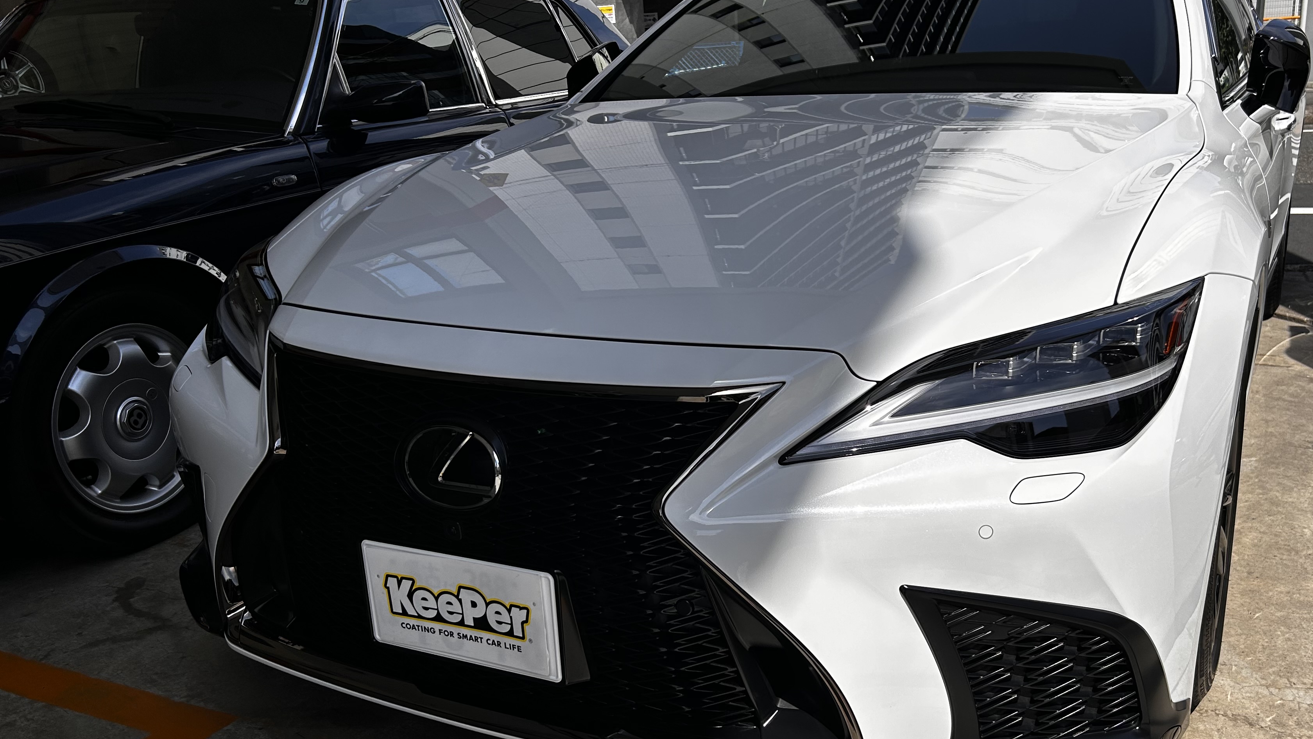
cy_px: 413
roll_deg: +3.4
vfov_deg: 34.6
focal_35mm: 34
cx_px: 713
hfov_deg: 57.9
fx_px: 1184
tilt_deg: -17.3
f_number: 1.5
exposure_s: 1/5319
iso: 50
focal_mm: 5.7
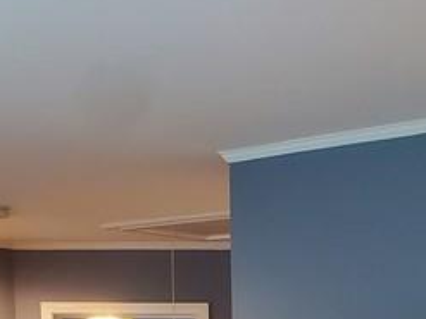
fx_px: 1328
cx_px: 398
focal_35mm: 108
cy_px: 622
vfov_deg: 12.2
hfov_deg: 17.9
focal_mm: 4.3
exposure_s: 1/40
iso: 320
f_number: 2.4
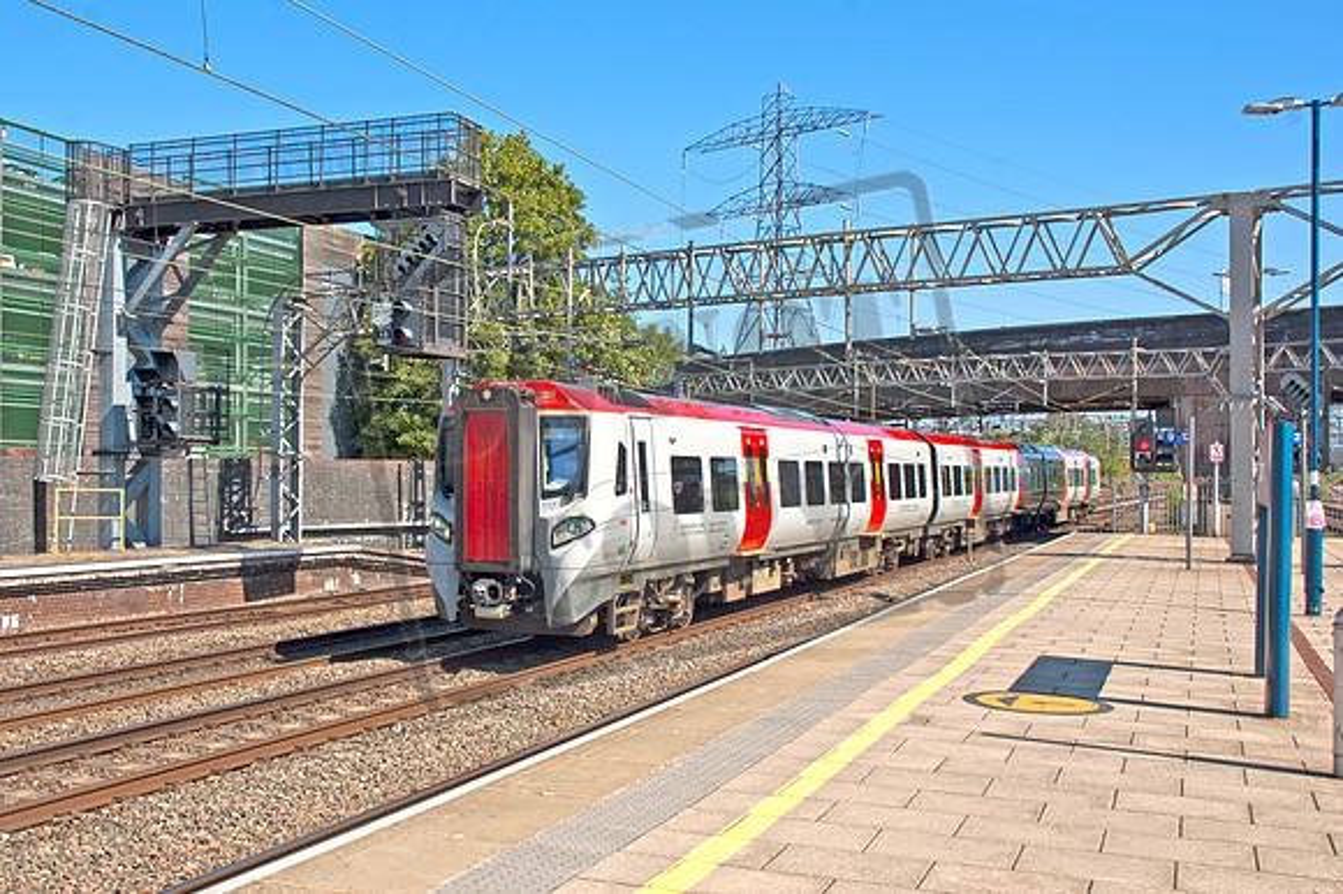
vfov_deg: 36.8
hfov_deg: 53.2
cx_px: 672
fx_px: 1342
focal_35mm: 36
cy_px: 447
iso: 200
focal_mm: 24
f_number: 9
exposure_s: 1/320
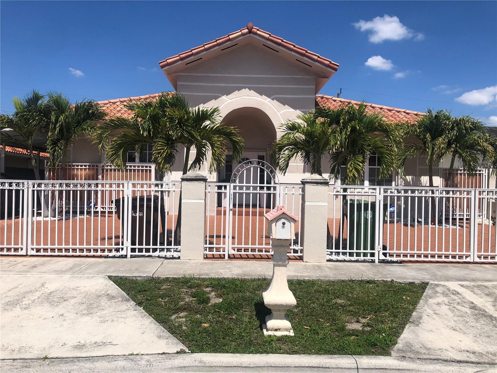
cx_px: 248
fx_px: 402
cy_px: 186
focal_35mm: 28
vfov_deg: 49.7
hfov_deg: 63.4
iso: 20
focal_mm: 3.99
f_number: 1.8
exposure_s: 1/3472
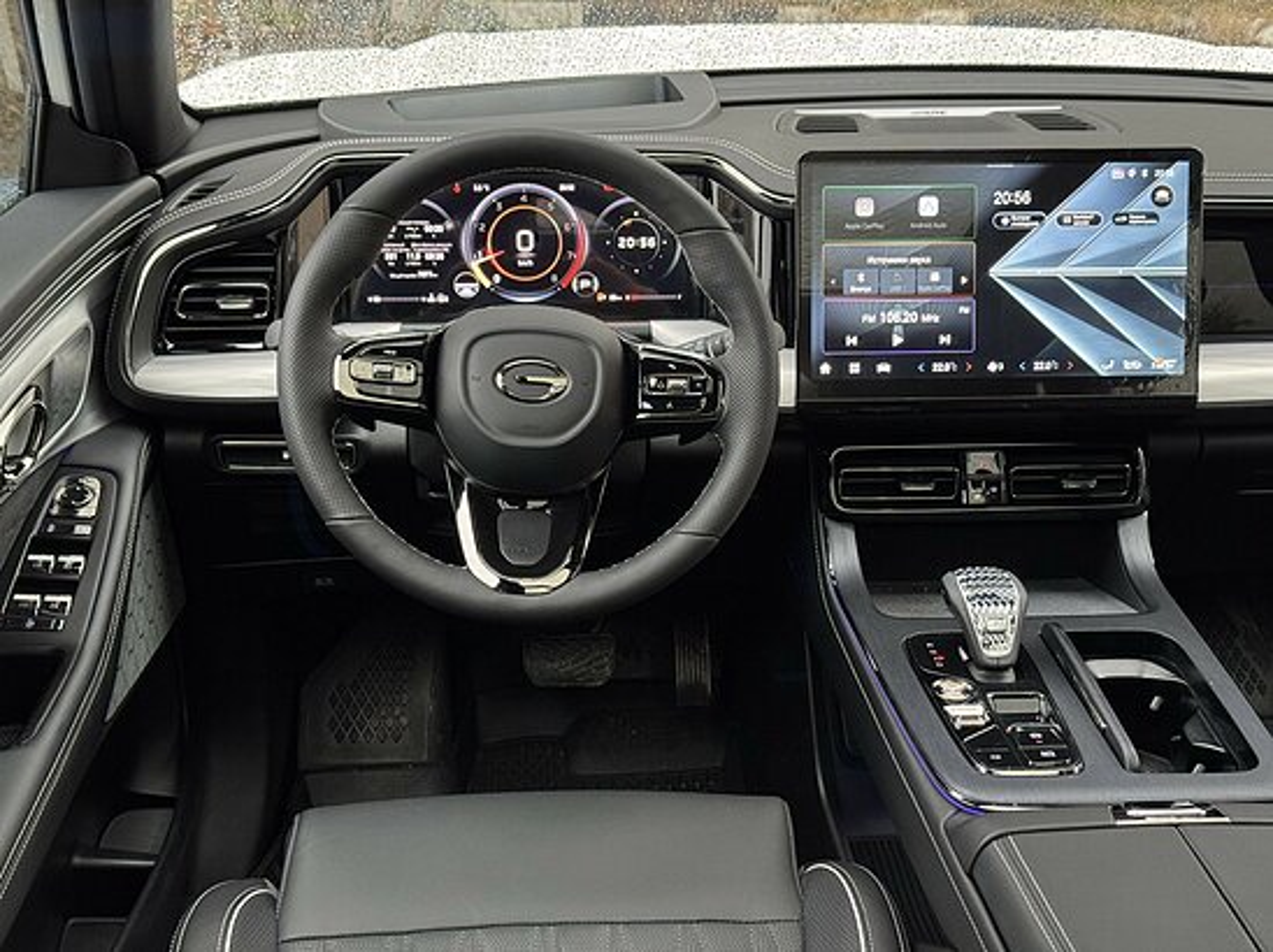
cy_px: 476
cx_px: 636
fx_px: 1764
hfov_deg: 39.7
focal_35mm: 48
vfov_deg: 30.2
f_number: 1.78
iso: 250
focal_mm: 6.76
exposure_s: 1/53
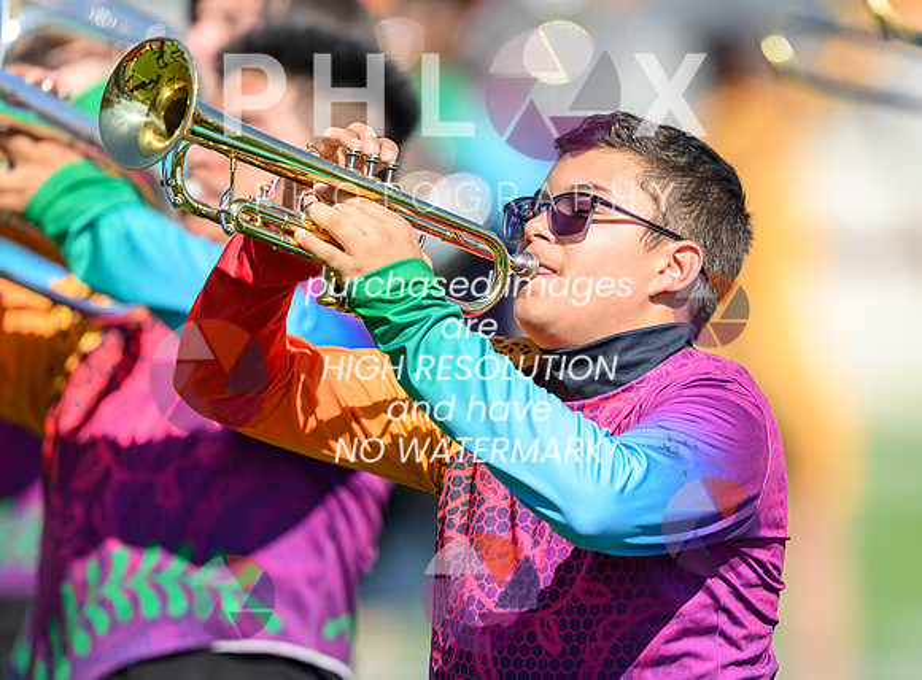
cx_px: 590
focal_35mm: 658
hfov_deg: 3.0
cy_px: 465
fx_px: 17428
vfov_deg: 2.2
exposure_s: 1/3200
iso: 125
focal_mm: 400
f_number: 2.8
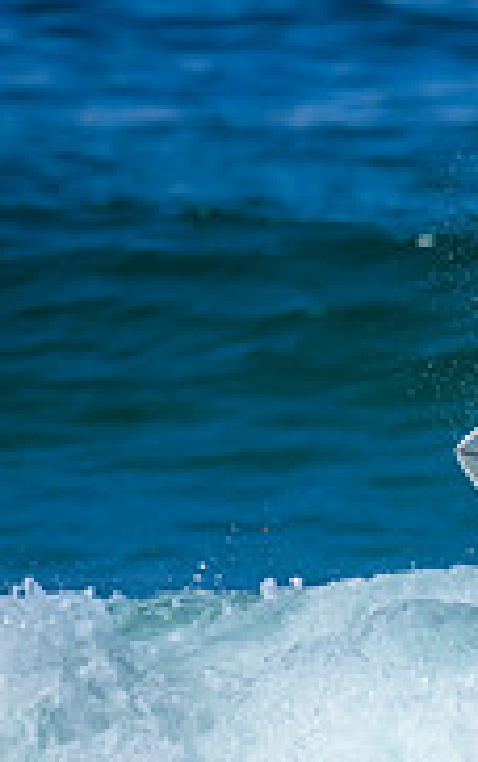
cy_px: 697
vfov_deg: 0.8
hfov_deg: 0.5
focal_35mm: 2595
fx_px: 54003
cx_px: 1140
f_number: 6.3
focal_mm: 800
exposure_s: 1/2500
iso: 280
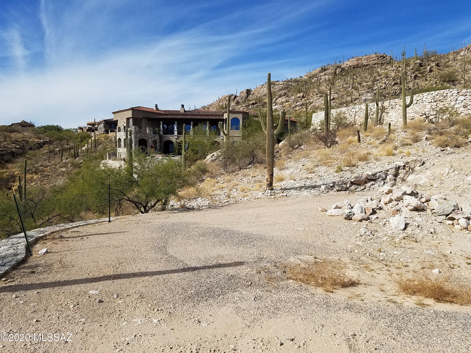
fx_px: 354
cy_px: 176
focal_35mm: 26
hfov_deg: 67.3
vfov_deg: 53.1
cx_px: 236
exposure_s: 1/3784
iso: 50
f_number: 1.7
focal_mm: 4.2
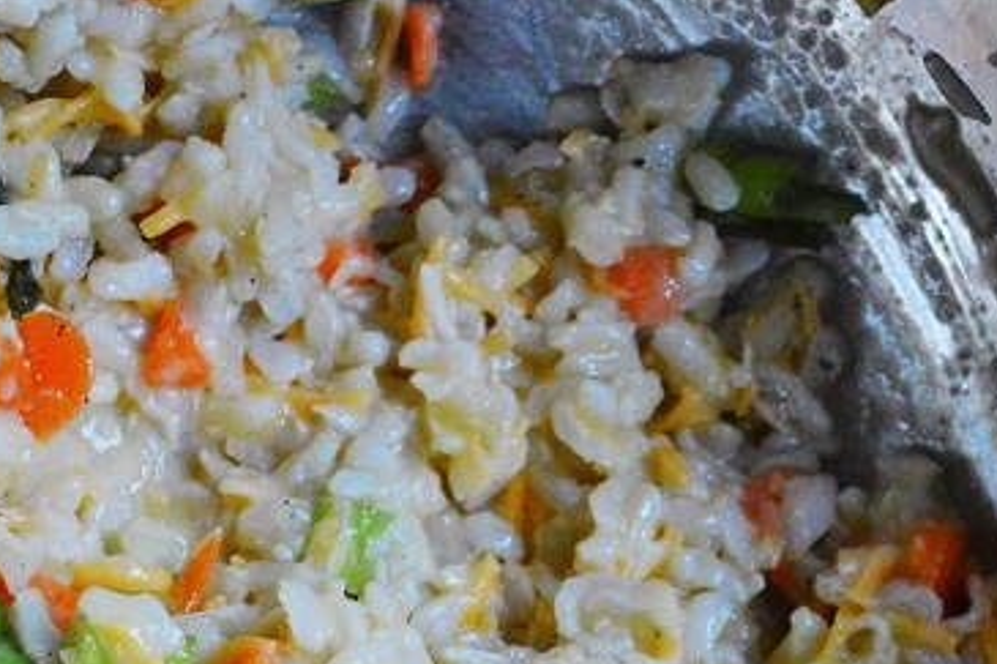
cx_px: 844
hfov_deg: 12.3
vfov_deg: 8.2
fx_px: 4601
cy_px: 812
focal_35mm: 166
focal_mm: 45
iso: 3200
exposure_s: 1/250
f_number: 5.3
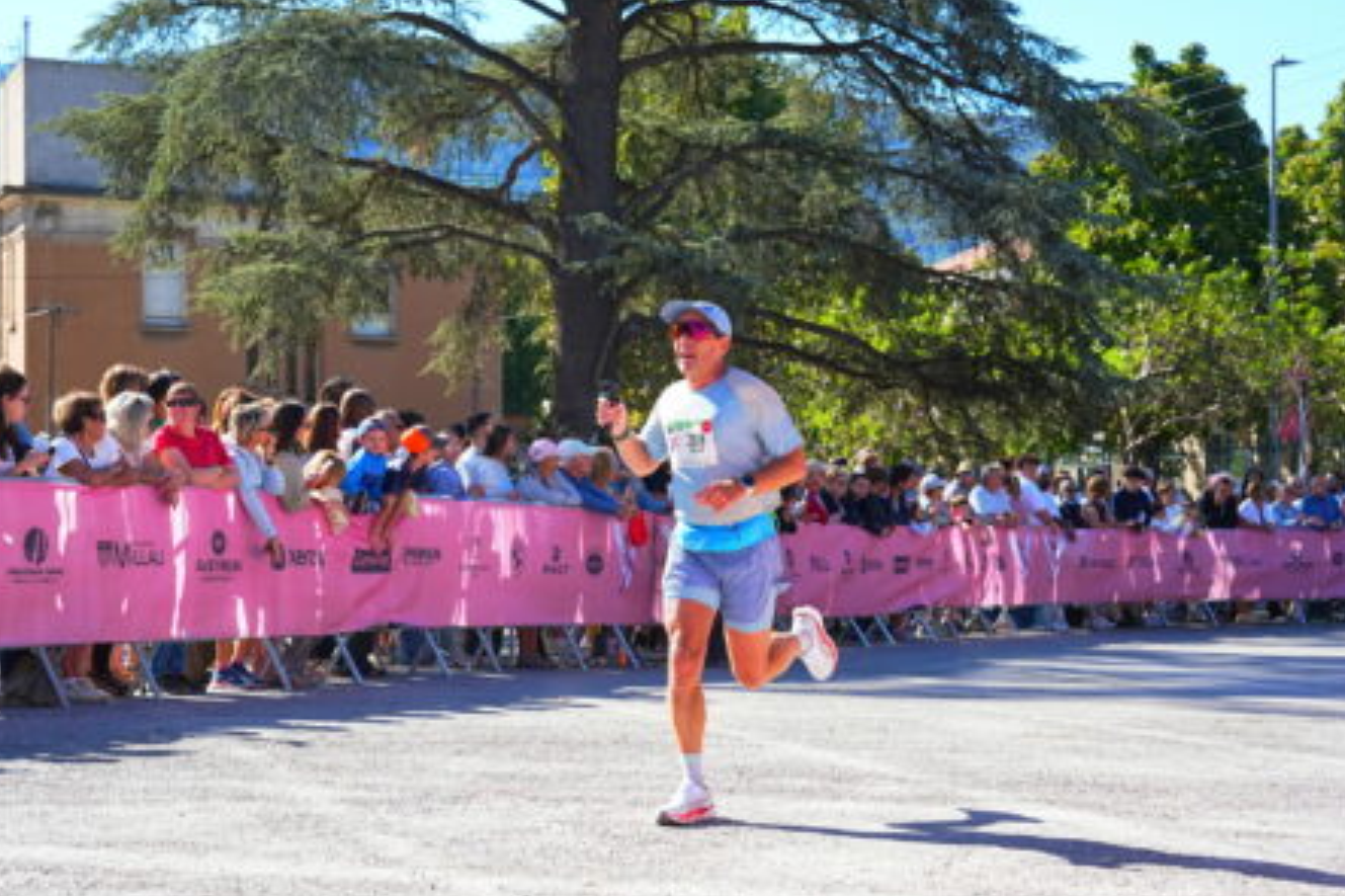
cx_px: 613
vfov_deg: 17.3
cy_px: 424
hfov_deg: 25.7
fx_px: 2950
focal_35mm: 79
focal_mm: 70
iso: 640
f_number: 6.3
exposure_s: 1/1000
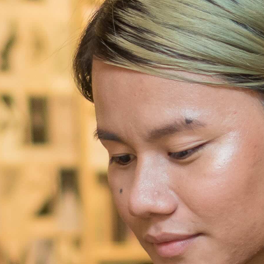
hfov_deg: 6.9
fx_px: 2183
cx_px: -29
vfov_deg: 6.8
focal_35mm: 253
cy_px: 385
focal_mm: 30
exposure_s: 1/80
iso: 320
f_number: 1.4
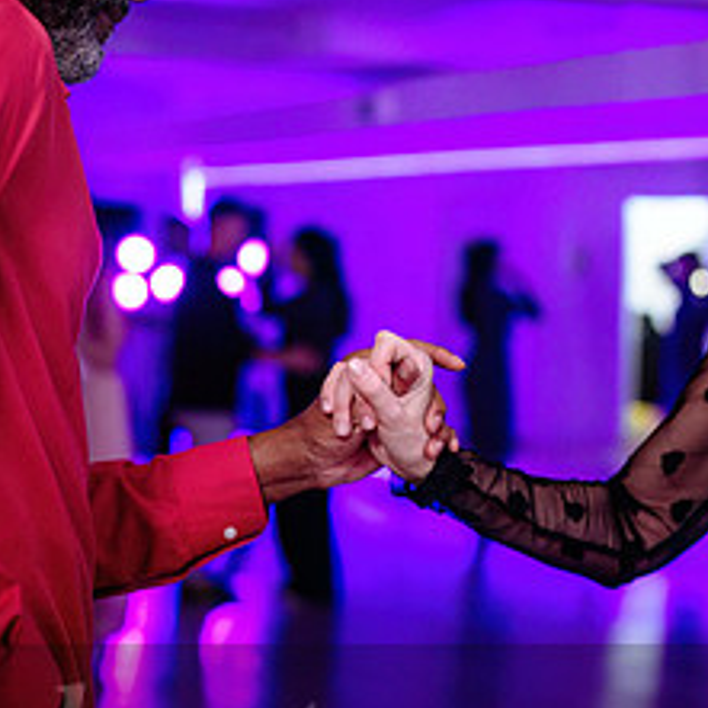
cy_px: 343
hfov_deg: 17.6
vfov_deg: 17.6
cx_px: 409
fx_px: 2291
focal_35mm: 99
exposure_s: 1/200
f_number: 2
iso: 2000
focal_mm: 41
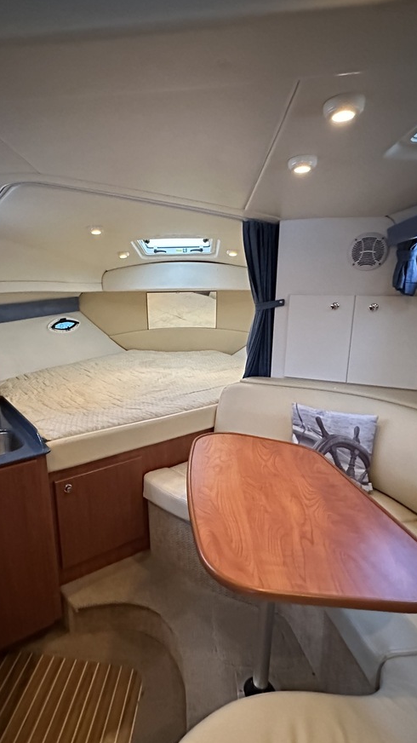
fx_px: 413
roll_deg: -0.4
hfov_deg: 53.1
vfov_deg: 83.8
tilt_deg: -12.6
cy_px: 380
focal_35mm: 21
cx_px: 163
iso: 2500
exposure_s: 1/30
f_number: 2.2
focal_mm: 2.22
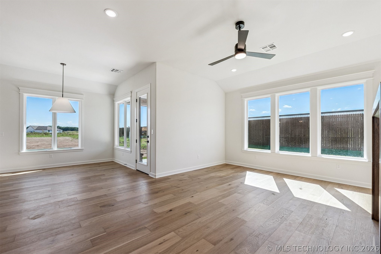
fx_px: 159
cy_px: 127
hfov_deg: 100.4
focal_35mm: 15
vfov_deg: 77.3
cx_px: 190
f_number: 6.3
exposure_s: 1/200
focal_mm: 10
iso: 200
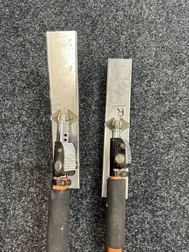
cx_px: 94
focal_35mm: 24
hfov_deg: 56.8
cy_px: 126
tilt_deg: -78.7
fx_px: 175
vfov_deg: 71.6
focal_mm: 6.86
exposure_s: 1/50
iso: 320
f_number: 1.78
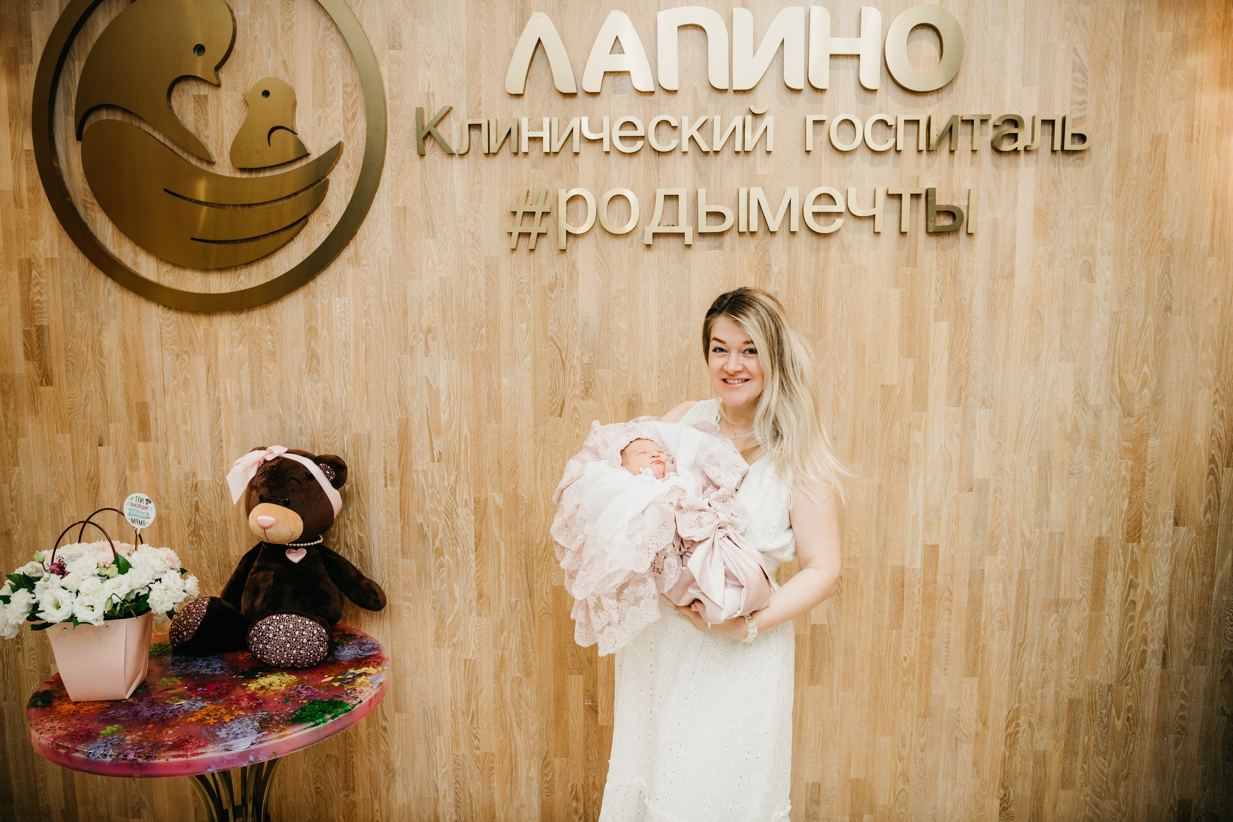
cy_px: 411
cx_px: 616
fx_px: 925
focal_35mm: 27
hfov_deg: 67.4
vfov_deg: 47.9
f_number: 3.2
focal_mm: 27
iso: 160
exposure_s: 1/160
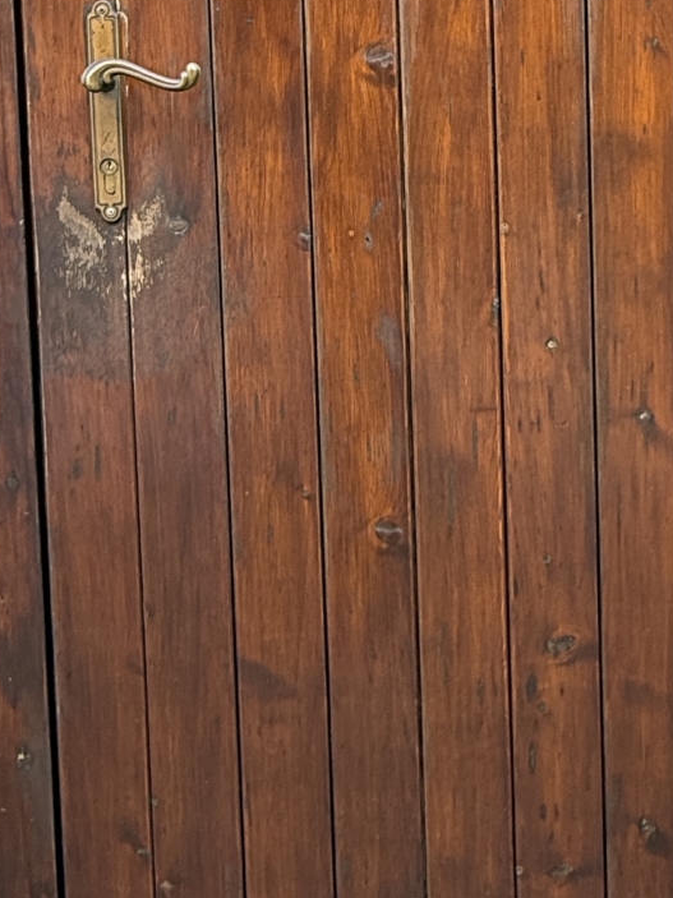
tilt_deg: -3.8
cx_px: 379
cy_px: 318
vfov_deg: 37.2
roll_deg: +1.7
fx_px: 1322
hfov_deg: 28.5
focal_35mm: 51
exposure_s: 1/100
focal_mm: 2.22
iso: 64
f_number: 2.2
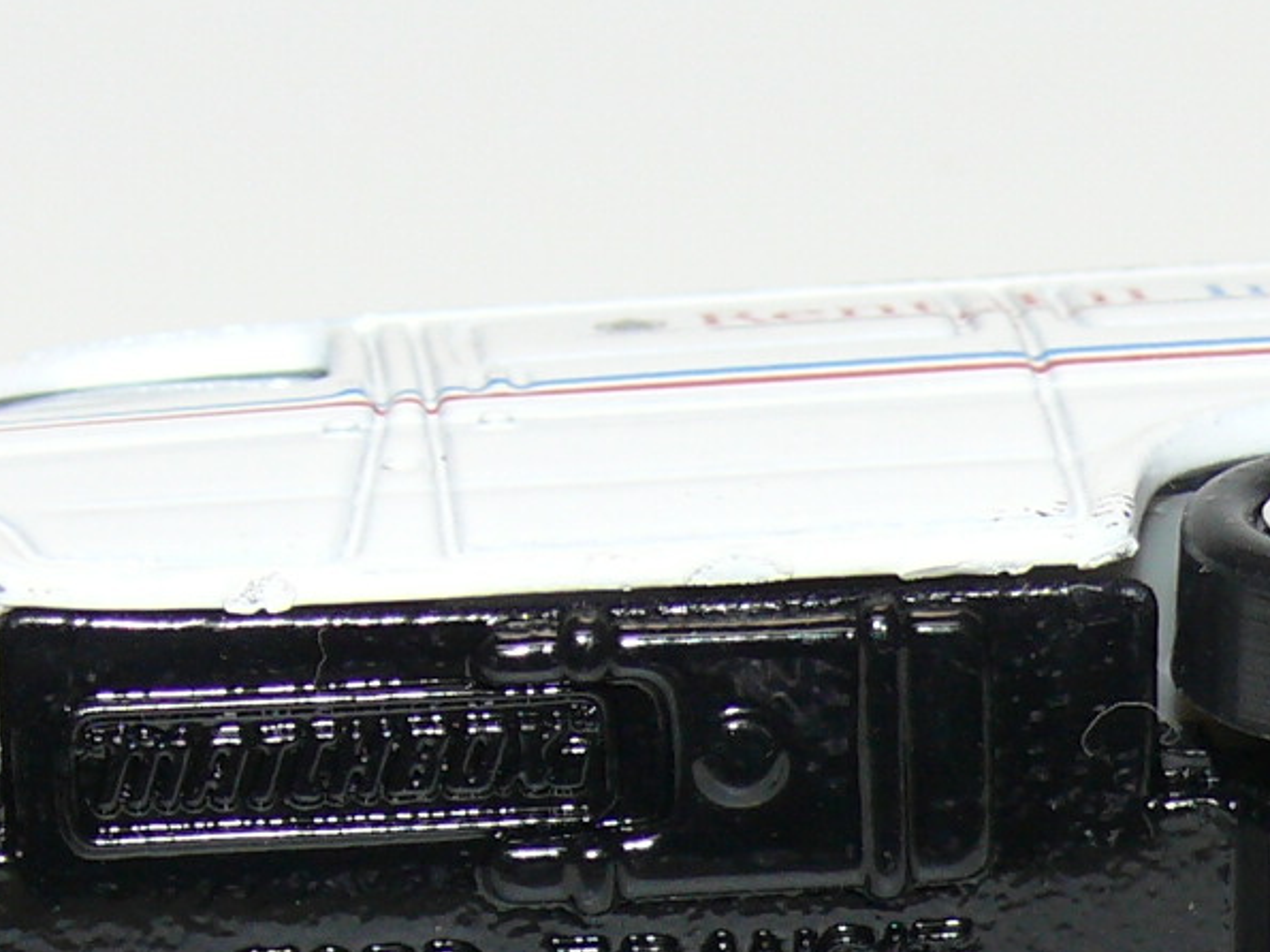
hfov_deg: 7.6
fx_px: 9574
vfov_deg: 5.7
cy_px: 813
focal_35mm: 261
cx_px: 623
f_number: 4
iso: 100
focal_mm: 13.2
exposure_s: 1/30
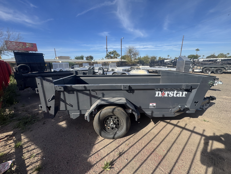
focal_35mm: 14
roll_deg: +0.5
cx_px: 116
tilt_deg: -15.5
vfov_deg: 85.7
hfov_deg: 102.1
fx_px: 93
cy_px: 87
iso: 50
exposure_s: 1/1034
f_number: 2.2
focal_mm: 2.22
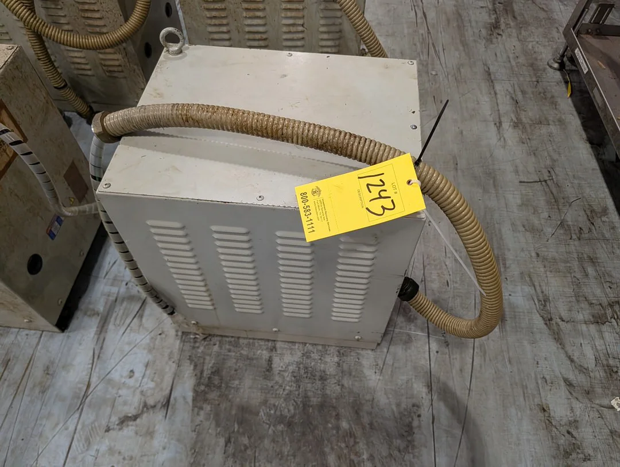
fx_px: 430
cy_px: 234
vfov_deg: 56.9
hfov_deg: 71.5
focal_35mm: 24
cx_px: 310
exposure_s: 1/867
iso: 1547
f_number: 1.68
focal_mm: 6.9
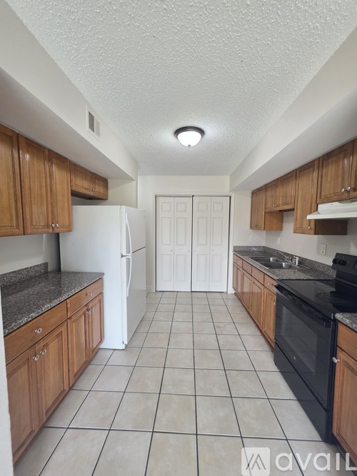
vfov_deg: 106.2
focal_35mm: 13
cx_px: 178
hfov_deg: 89.9
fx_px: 179
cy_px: 238
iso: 200
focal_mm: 2.2
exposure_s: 1/60
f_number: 1.9
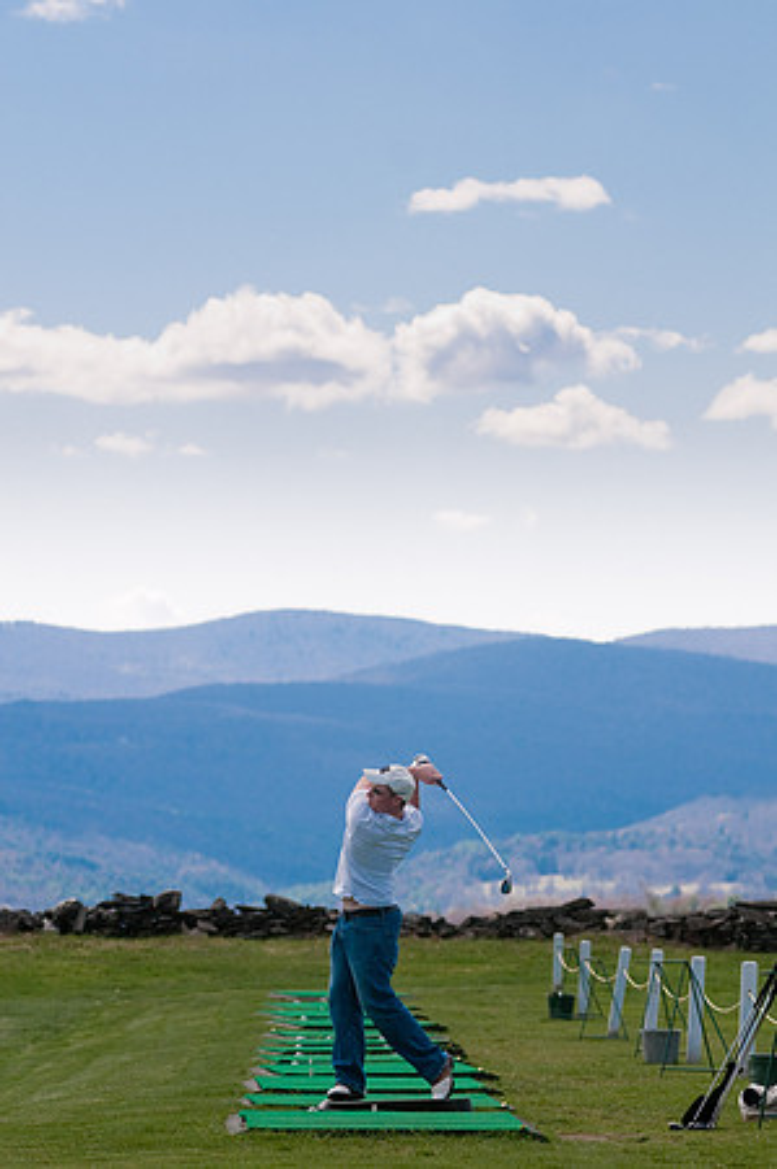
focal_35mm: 168
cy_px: 584
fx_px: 5451
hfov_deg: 8.2
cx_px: 388
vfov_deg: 12.2
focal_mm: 112
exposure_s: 1/1000
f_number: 4.5
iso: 100
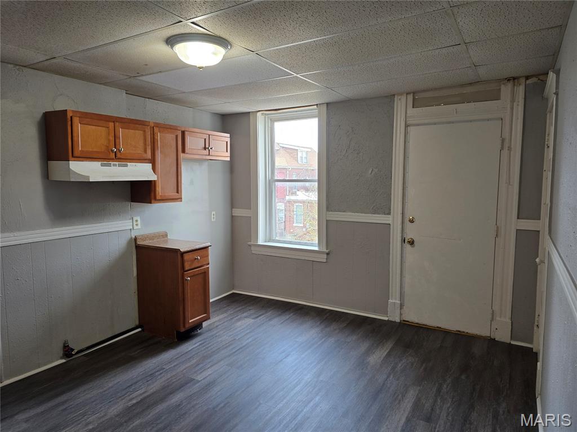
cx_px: 288
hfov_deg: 73.9
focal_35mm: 23
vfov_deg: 58.9
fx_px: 383
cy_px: 216
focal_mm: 6.3
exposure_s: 1/120
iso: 80
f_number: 1.7
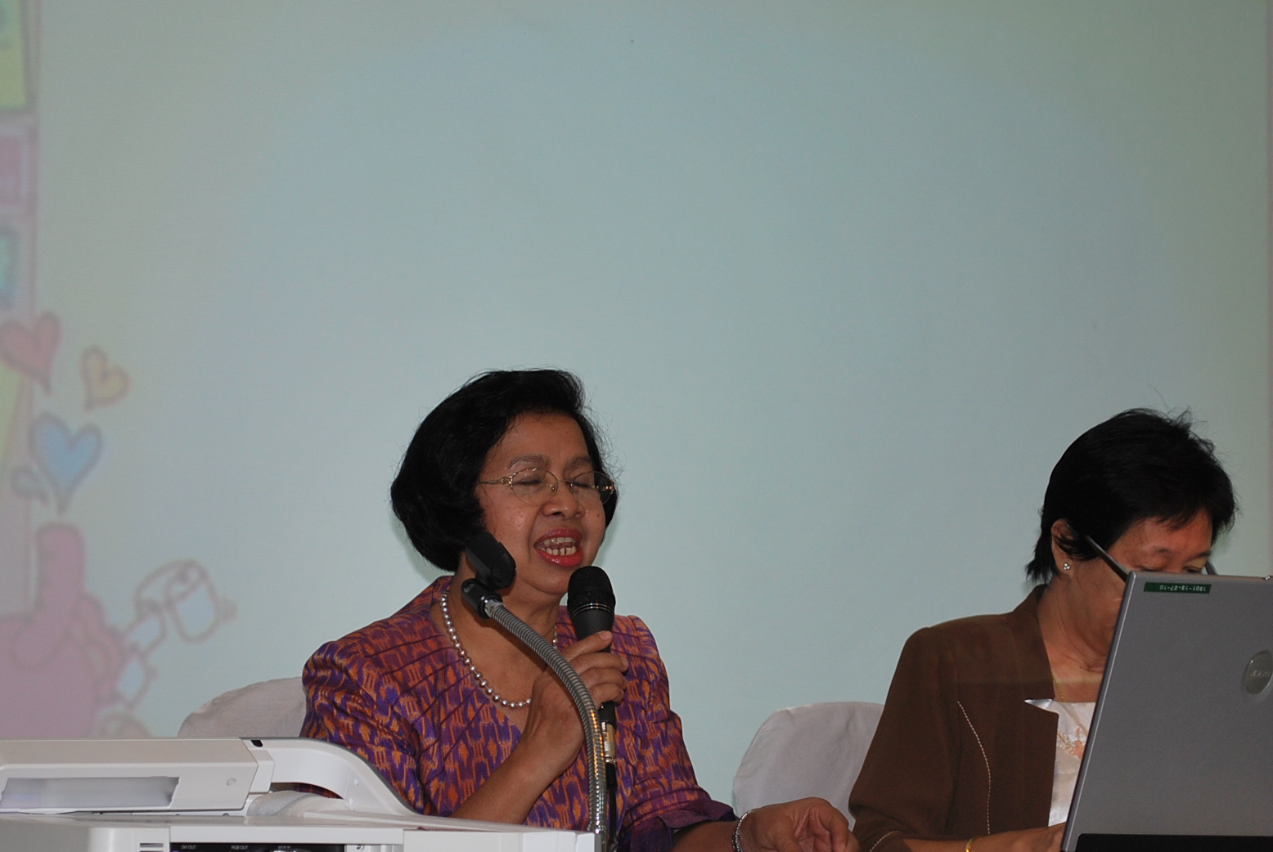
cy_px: 496
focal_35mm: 103
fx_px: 3634
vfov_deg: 13.4
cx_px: 547
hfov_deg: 19.9
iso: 200
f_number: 5.6
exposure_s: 1/15
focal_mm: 55
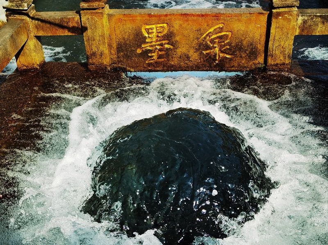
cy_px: 122
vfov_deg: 32.1
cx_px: 164
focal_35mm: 45
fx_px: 426
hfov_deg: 42.1
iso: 50
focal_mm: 6.71
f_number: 1.9
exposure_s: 1/2500
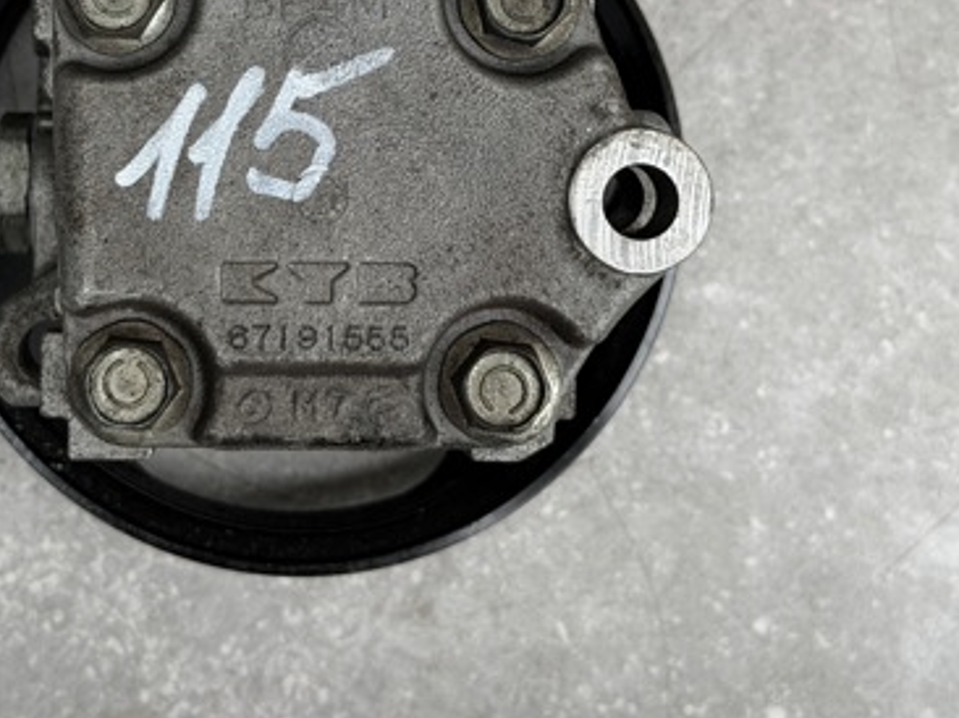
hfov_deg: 23.2
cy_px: 93
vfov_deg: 17.3
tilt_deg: -85.3
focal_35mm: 84
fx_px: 2326
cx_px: 330
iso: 64
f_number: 1.78
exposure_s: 1/411
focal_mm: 6.76
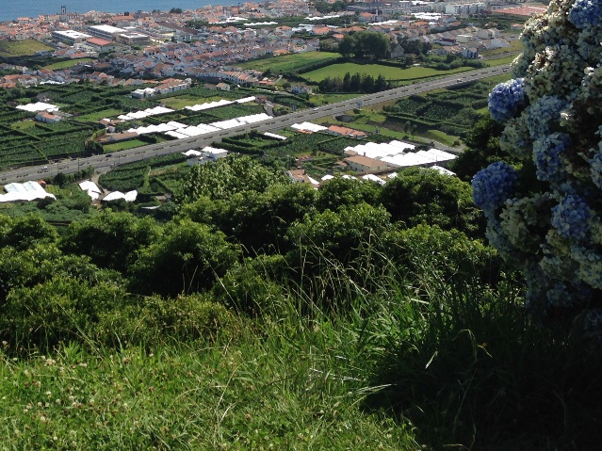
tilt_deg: -13.1
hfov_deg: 32.1
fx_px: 1026
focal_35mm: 59
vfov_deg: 24.5
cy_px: 110
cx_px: 154
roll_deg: -0.1
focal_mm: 4.12
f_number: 2.4
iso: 50
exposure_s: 1/2088
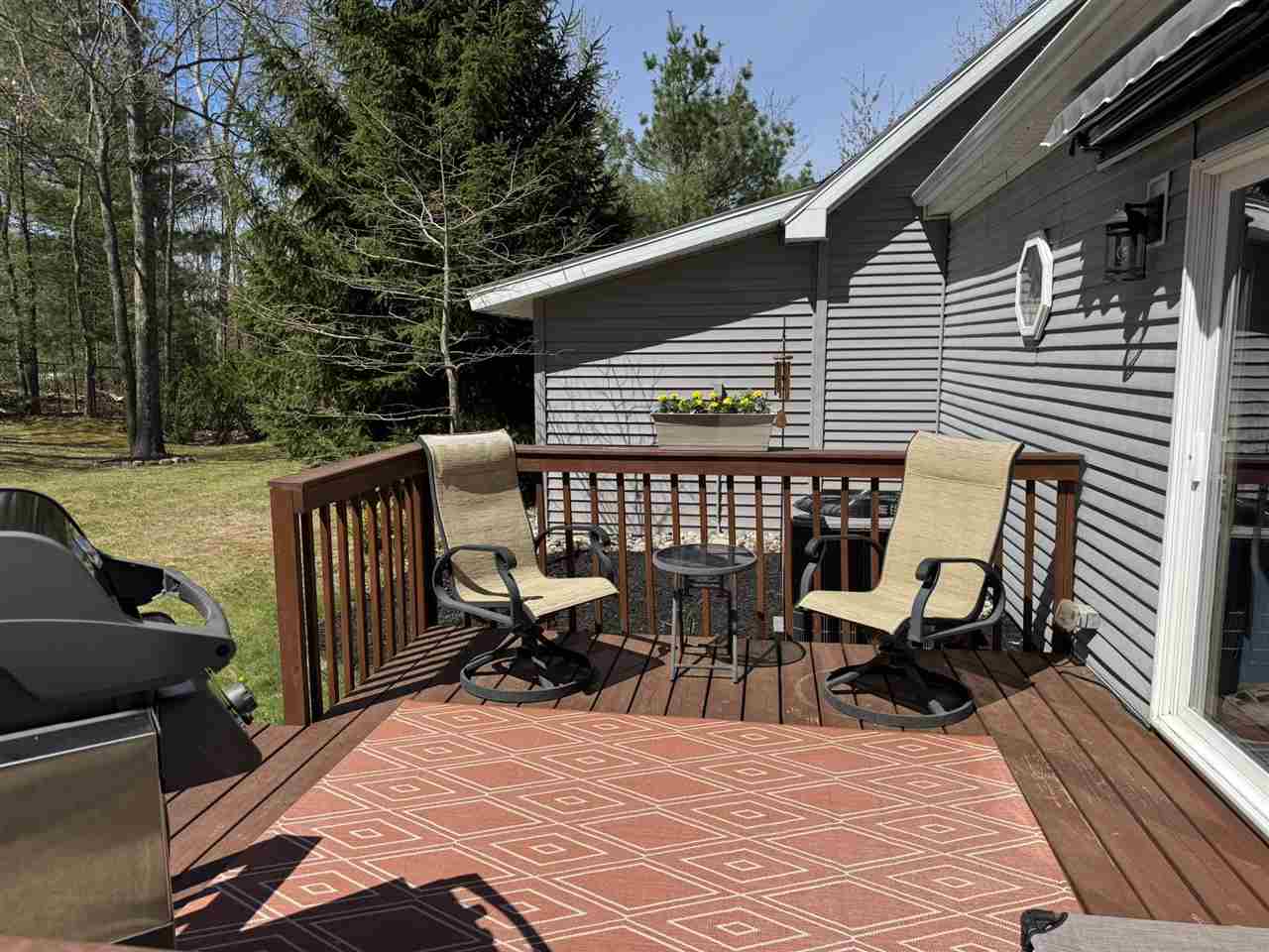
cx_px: 634
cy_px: 476
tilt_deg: -8.9
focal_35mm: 24
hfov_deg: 71.6
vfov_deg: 56.8
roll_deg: +0.5
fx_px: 880
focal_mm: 6.76
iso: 80
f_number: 1.78
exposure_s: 1/5348
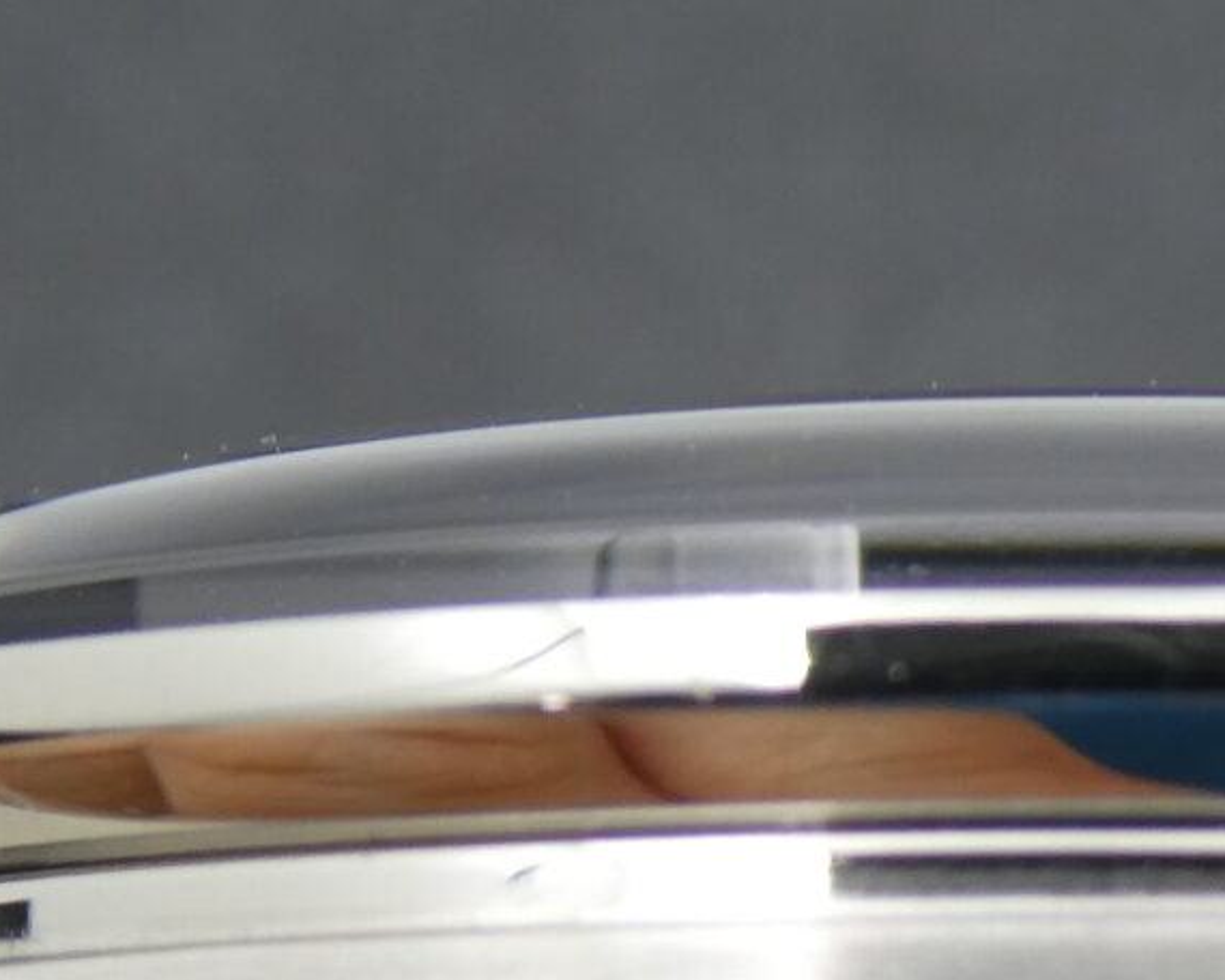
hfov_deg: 8.8
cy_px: 1135
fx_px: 7940
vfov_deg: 7.0
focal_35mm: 219
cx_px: 1055
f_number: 4.1
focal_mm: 9
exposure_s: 1/100
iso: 80
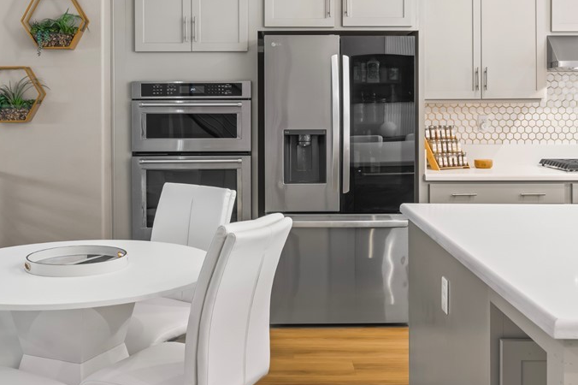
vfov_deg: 29.5
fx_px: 722
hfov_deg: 43.6
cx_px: 278
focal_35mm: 45
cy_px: 116
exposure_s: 2
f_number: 8
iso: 400
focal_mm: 28
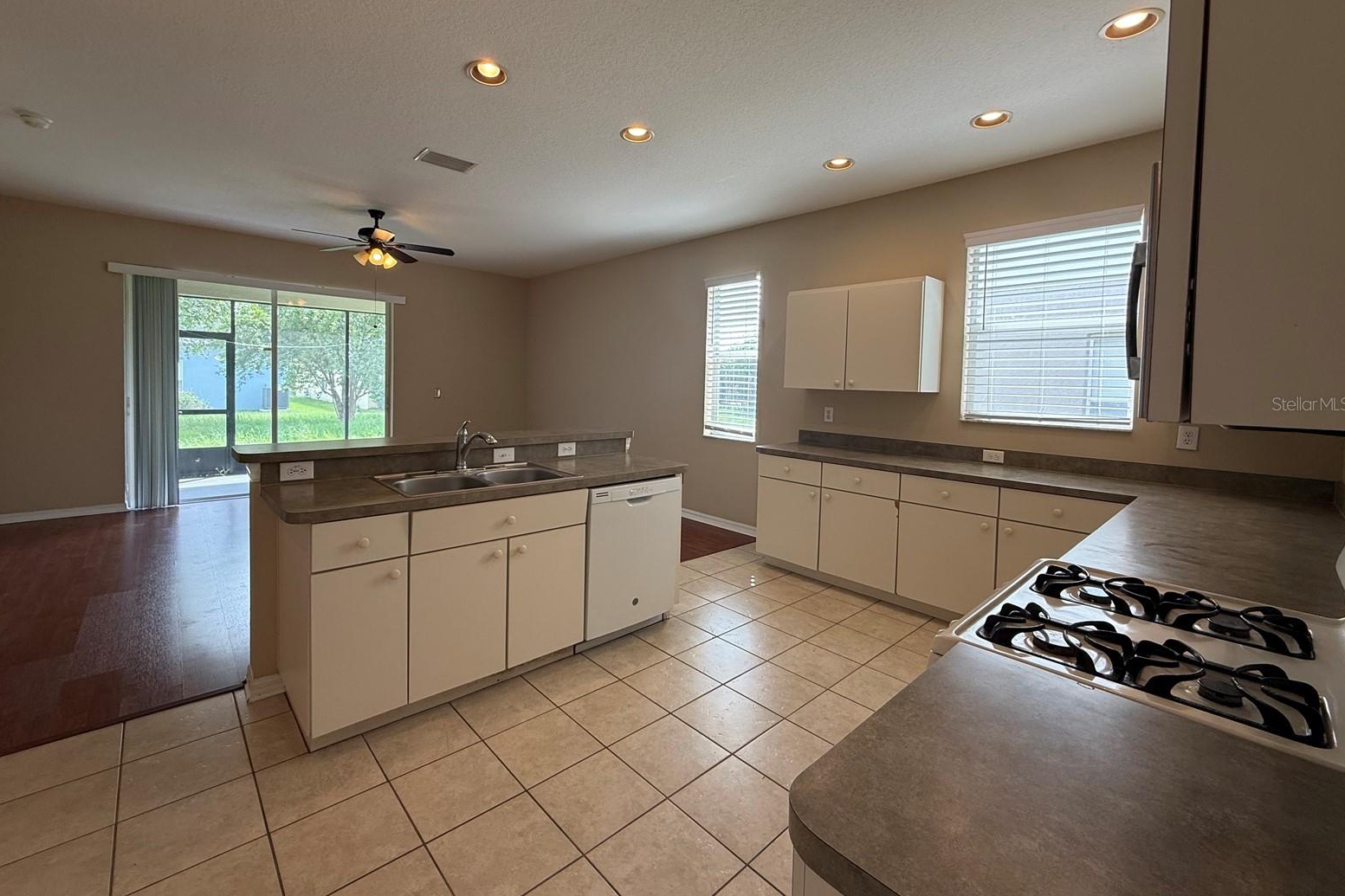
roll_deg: -1.8
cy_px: 403
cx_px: 661
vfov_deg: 77.1
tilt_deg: -2.0
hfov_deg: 100.4
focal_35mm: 15
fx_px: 560
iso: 125
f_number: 2.2
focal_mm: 2.22
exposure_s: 1/120
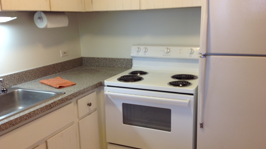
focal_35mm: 39
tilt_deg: -15.3
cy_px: 79
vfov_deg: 30.4
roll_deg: +0.4
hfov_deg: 51.6
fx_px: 275
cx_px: 134
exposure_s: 1/17
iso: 50
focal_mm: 4.28
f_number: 2.4
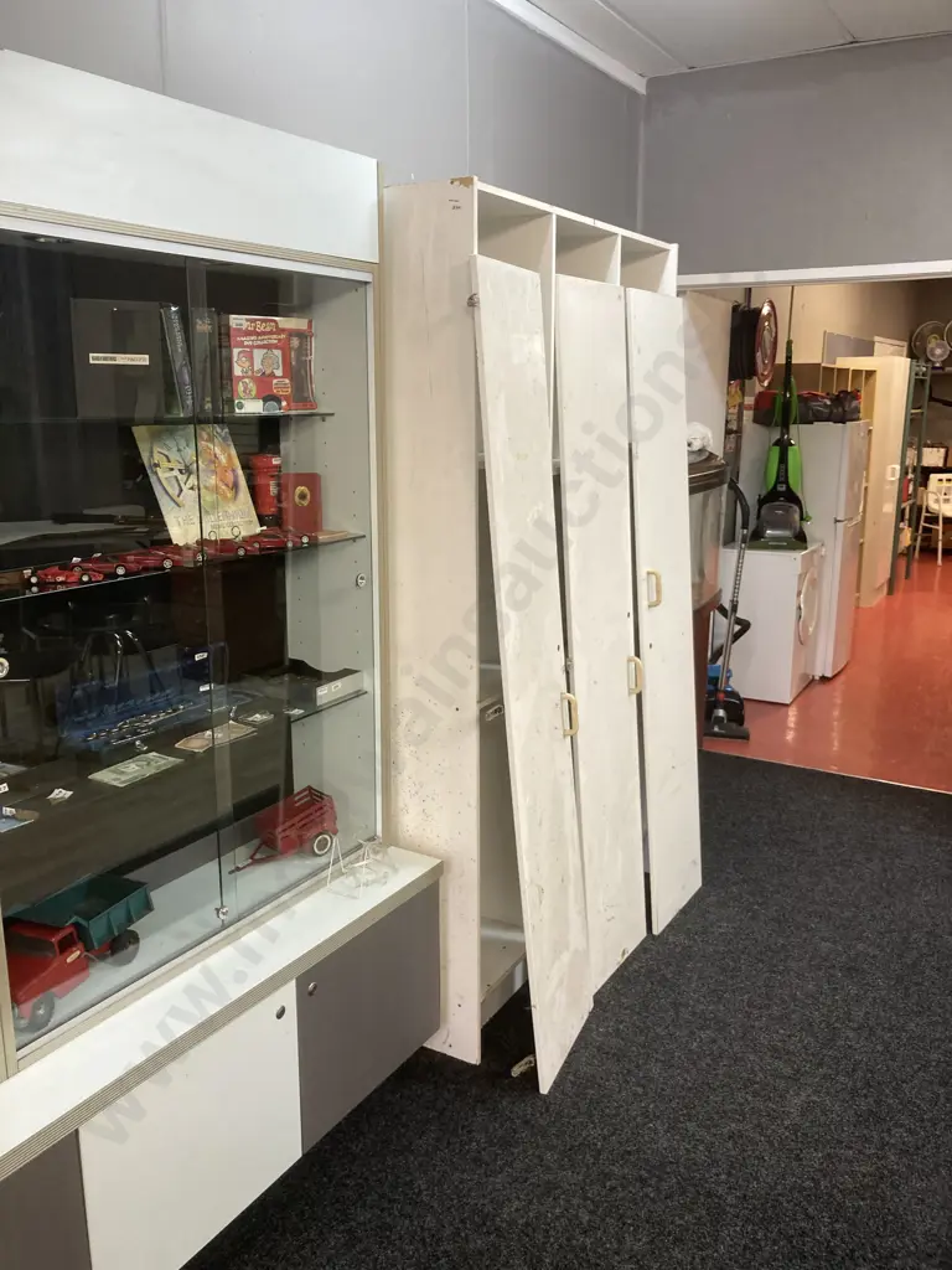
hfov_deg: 49.7
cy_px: 635
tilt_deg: -11.5
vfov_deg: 63.4
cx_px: 476
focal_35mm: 28
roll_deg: -1.1
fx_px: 1027
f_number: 1.8
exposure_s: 1/50
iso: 100
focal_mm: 3.99
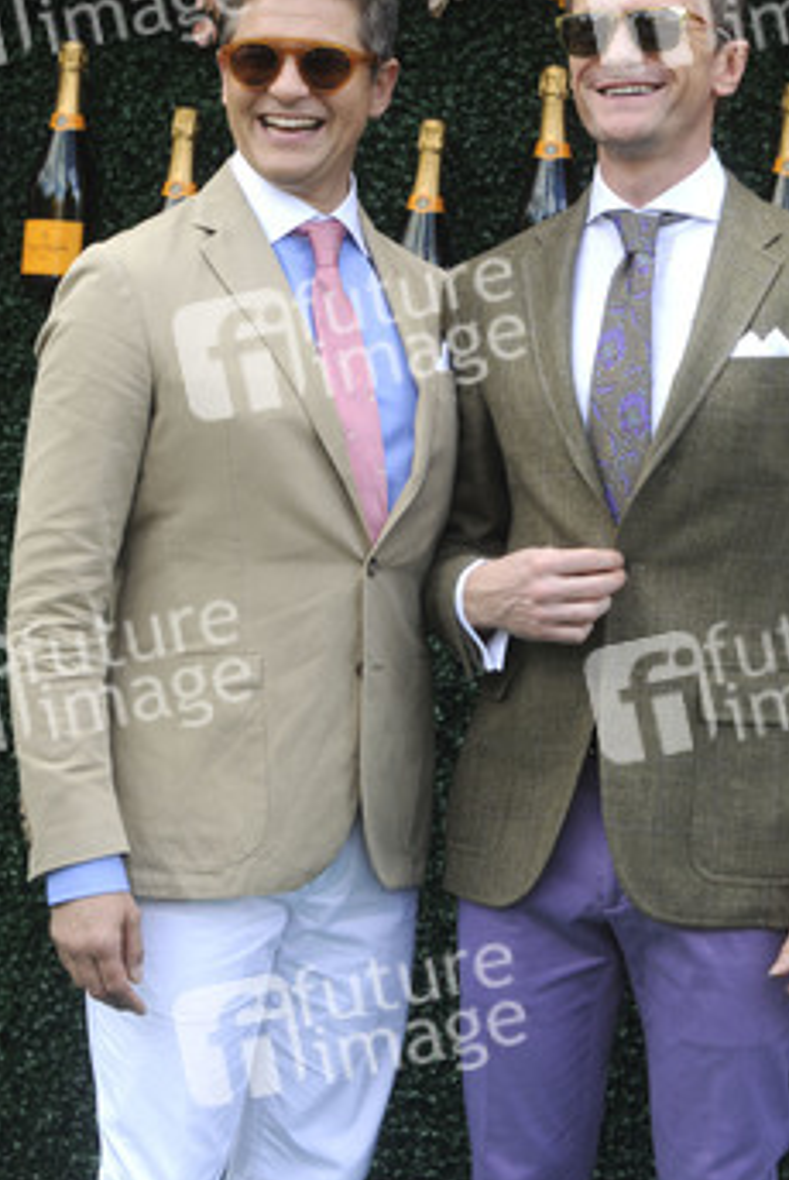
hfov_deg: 14.7
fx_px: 3051
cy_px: 511
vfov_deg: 21.9
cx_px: 451
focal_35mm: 93
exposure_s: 1/640
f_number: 7.1
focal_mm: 80
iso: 640
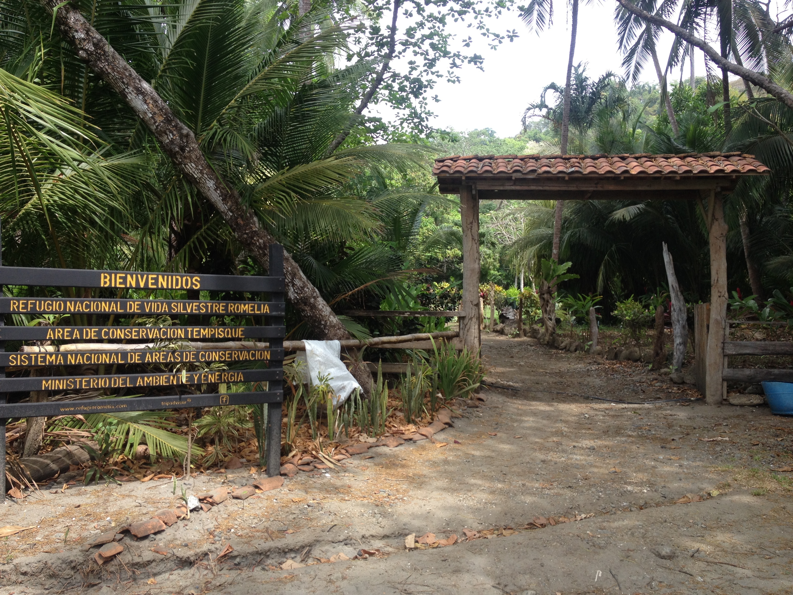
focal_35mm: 35
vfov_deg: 40.7
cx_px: 396
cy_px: 298
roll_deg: -0.6
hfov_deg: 52.6
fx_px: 802
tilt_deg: -2.5
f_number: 2.4
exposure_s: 1/336
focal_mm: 4.28
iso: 50
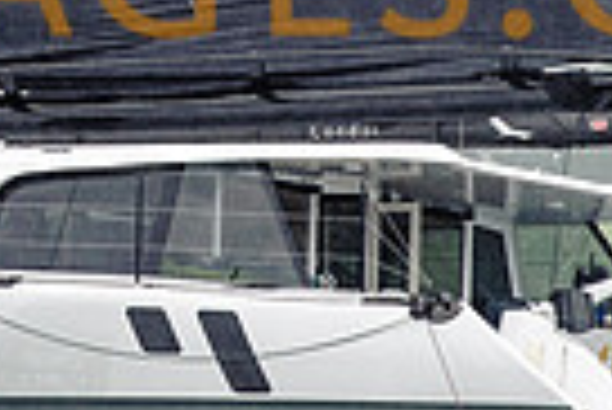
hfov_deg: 2.4
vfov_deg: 1.6
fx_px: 14533
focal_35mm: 854
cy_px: -127
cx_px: -165
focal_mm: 185
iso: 250
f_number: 5
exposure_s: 1/320
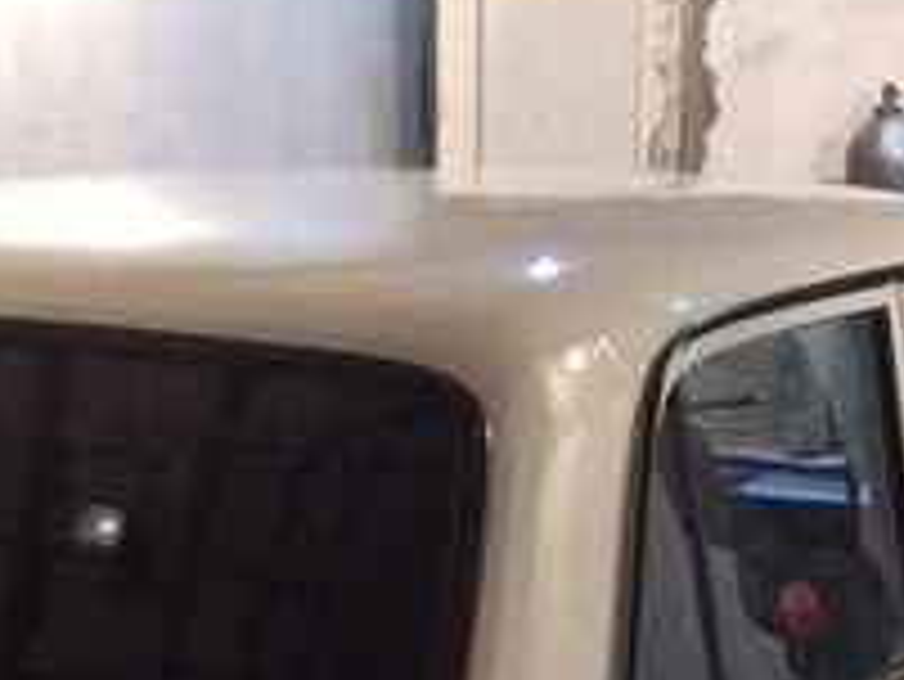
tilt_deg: -18.4
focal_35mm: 95
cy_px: 975
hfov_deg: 20.6
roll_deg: +1.5
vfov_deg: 14.6
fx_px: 2482
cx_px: 459
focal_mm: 4.15
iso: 320
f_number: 2.2
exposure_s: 1/33
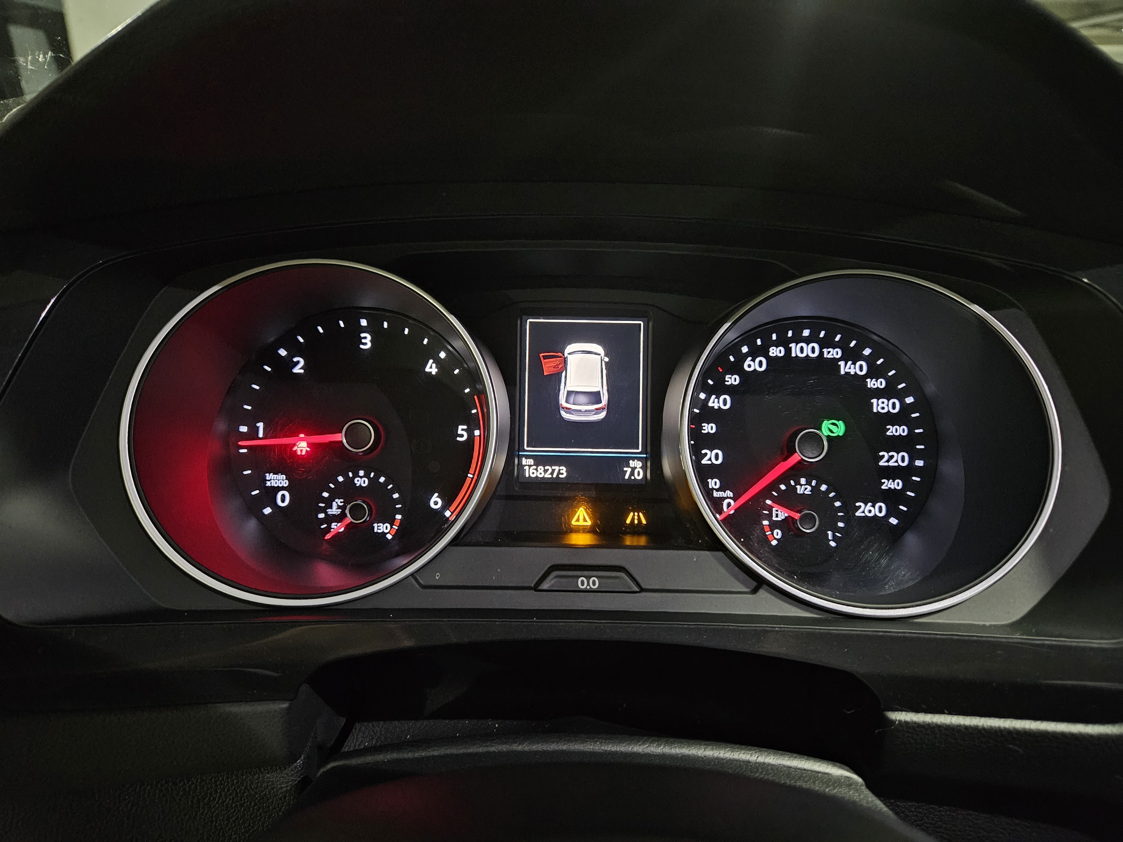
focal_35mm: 23
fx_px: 746
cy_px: 421
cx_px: 562
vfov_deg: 58.9
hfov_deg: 73.9
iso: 1250
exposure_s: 1/20.3
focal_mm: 5.4
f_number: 1.8
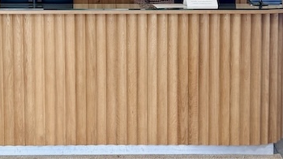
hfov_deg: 34.8
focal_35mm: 60
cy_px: -45
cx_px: 166
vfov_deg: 18.7
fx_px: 450
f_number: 1.78
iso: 160
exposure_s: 1/120
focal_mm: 6.76
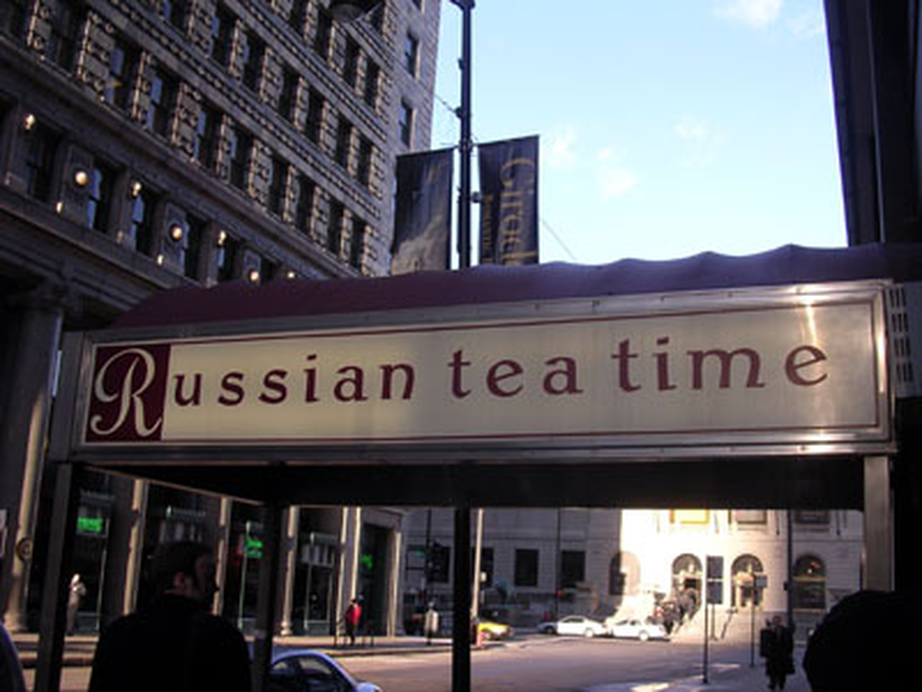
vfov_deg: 37.7
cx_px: 461
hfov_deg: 49.0
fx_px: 1012
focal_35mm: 38
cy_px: 346
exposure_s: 1/205
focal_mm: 5.8
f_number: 2.8
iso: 100
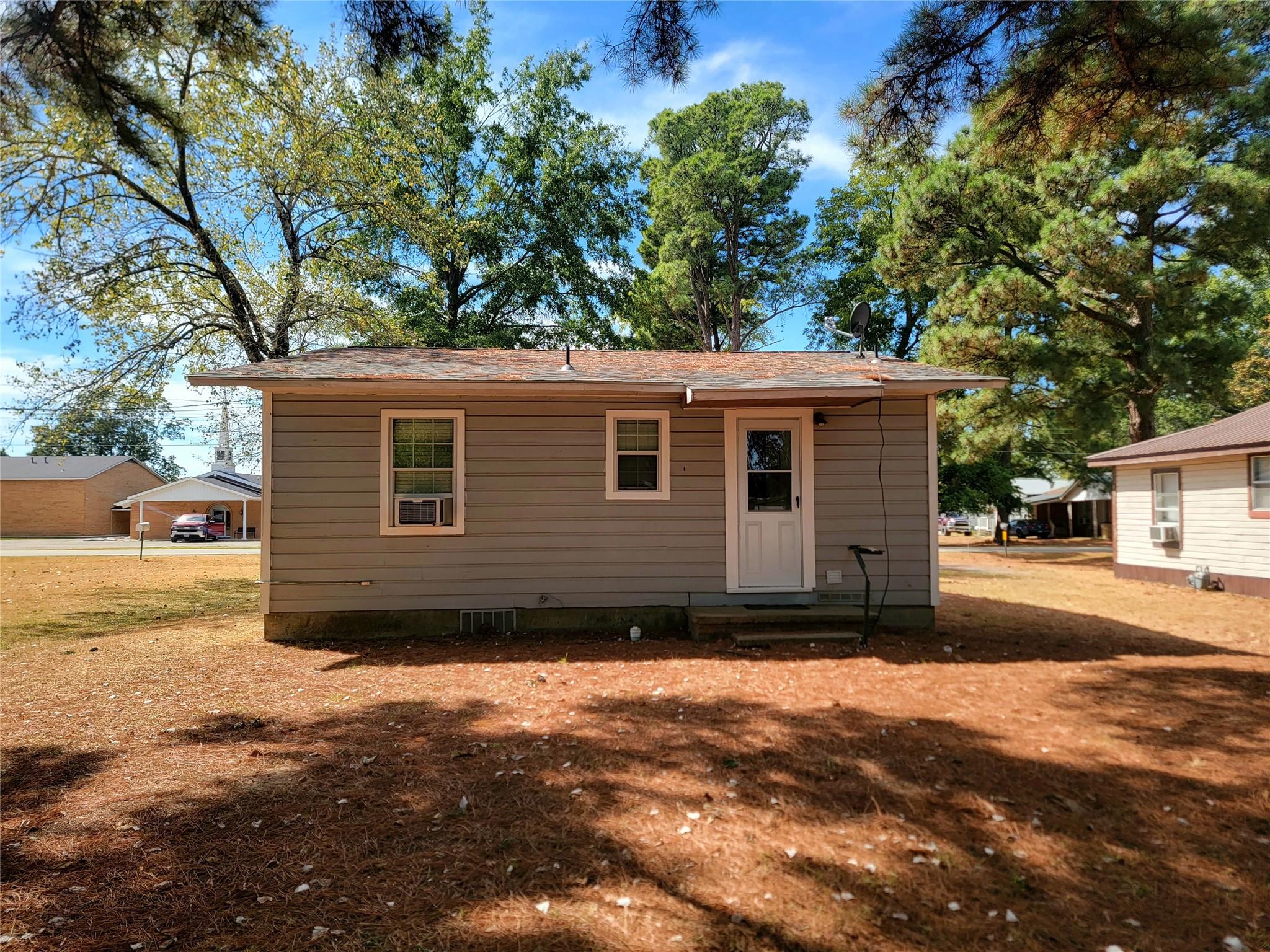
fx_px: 881
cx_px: 635
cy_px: 476
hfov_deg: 71.6
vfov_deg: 56.8
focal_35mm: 24
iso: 16
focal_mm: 6.7
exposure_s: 1/476
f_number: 1.8
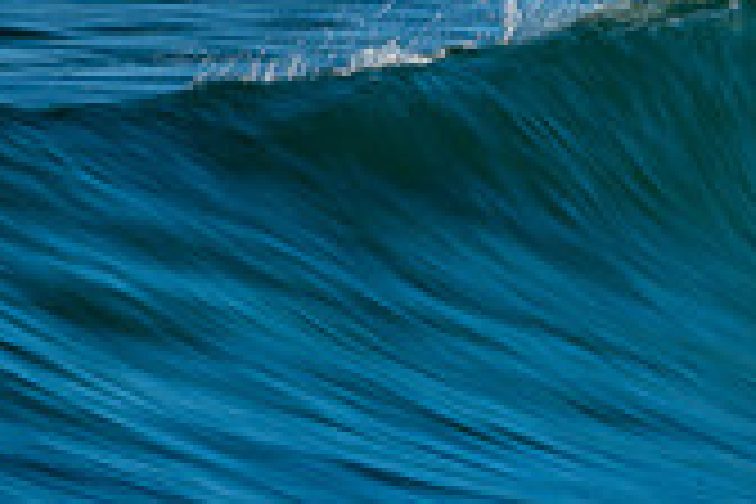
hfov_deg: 0.8
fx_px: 54533
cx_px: 1246
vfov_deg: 0.5
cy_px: 160
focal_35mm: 2597
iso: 100
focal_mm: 500
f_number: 25
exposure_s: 1/15
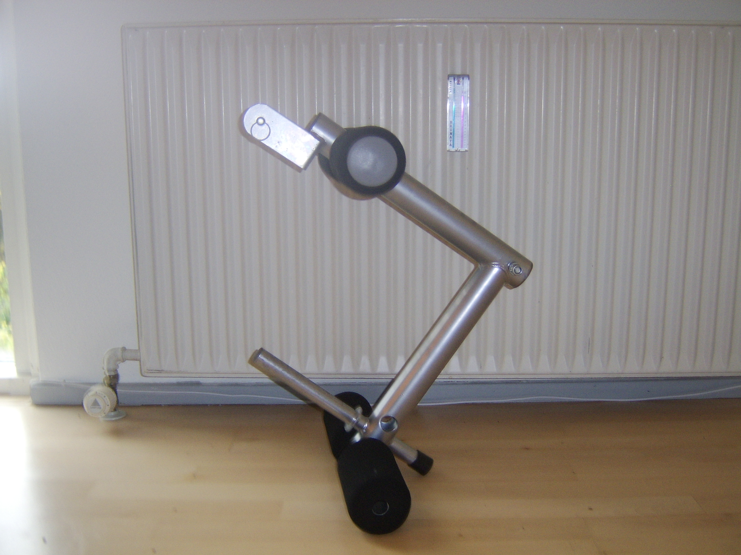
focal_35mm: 31
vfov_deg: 45.4
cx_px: 370
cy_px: 278
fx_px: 664
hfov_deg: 58.4
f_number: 2.7
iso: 200
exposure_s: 1/30
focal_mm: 8.13
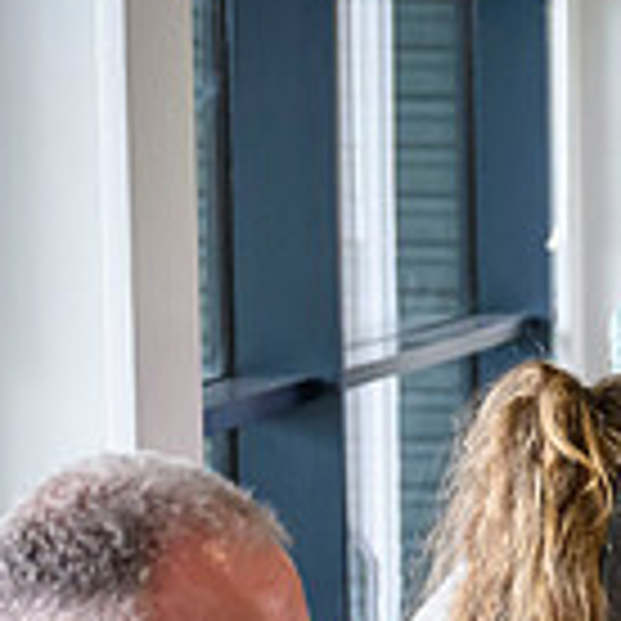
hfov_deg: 9.3
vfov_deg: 10.4
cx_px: 1475
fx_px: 3410
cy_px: 494
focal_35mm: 168
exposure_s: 1/500
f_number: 3.2
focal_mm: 36
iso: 2500
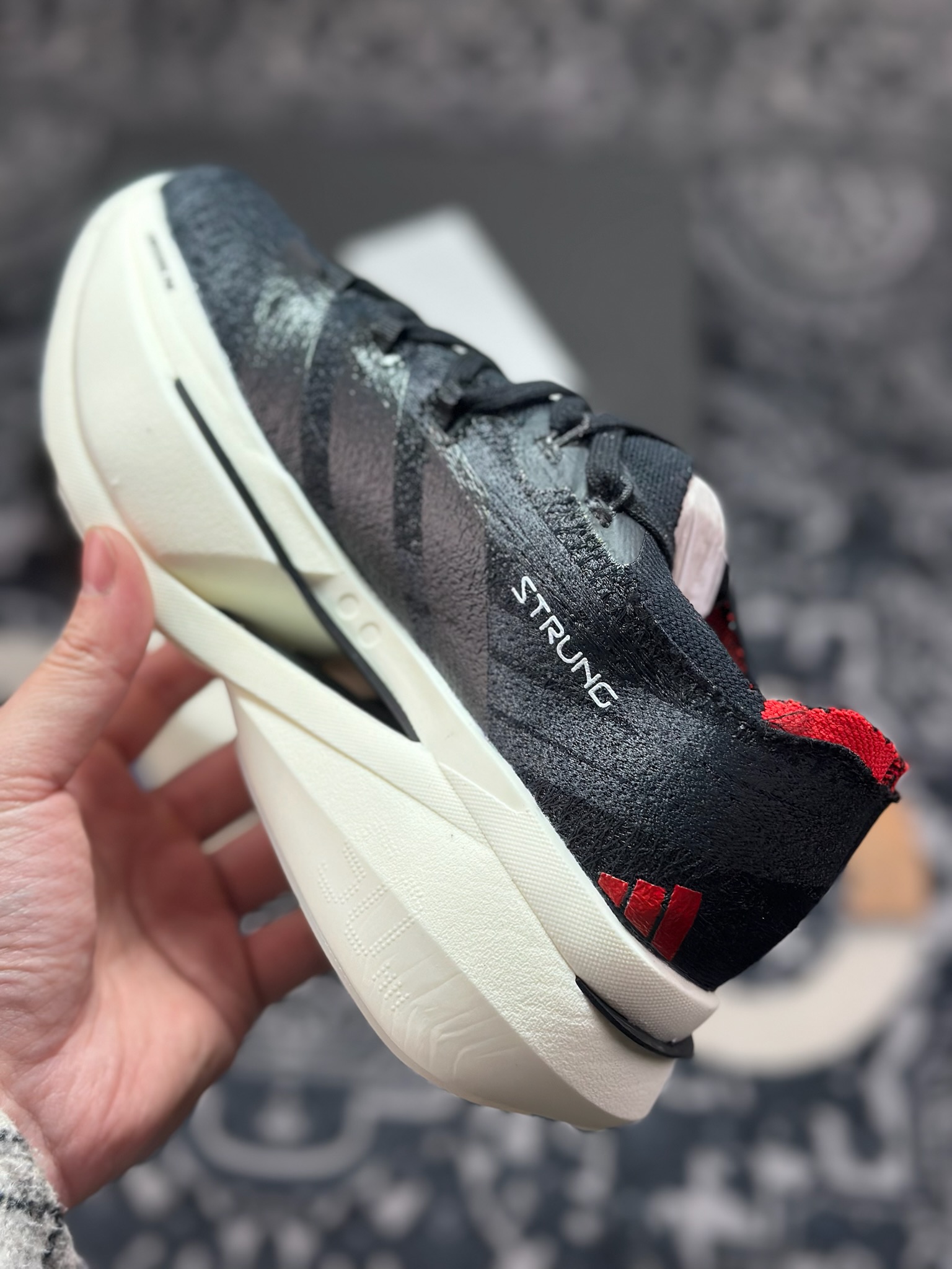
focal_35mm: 48
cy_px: 634
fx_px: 1760
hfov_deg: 30.3
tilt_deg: -55.8
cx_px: 476
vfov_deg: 39.7
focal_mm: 6.86
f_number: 1.78
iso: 80
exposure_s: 1/953
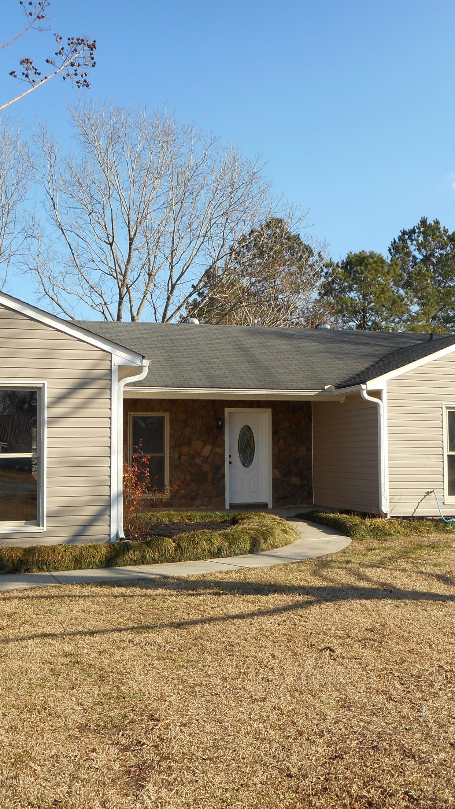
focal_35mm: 37
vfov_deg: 54.0
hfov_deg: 32.0
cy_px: 406
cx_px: 226
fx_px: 794
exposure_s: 1/500
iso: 80
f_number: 3.7
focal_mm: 4.5
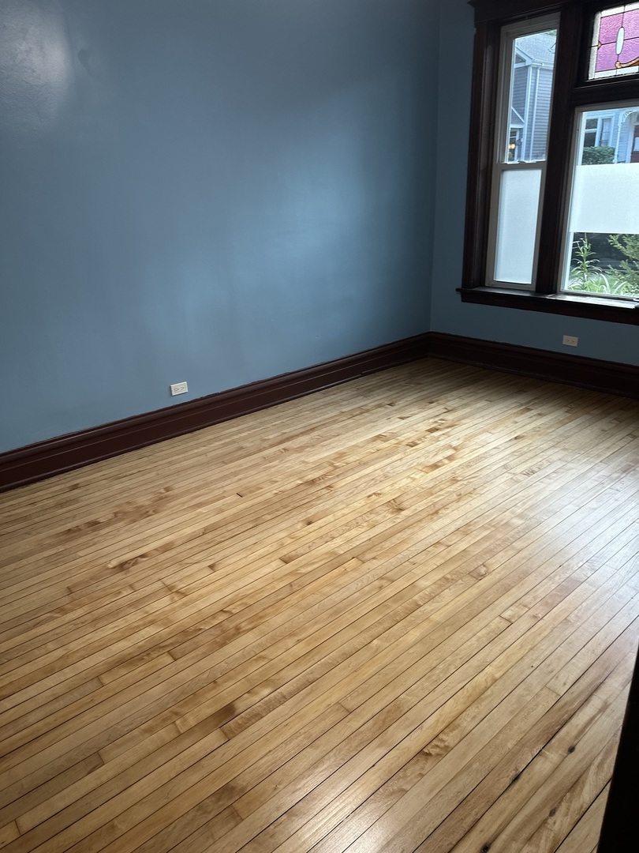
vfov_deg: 71.6
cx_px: 320
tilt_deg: -22.1
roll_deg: +1.4
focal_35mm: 24
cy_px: 426
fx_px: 591
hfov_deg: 56.8
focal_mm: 6.86
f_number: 1.78
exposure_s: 1/60
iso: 160
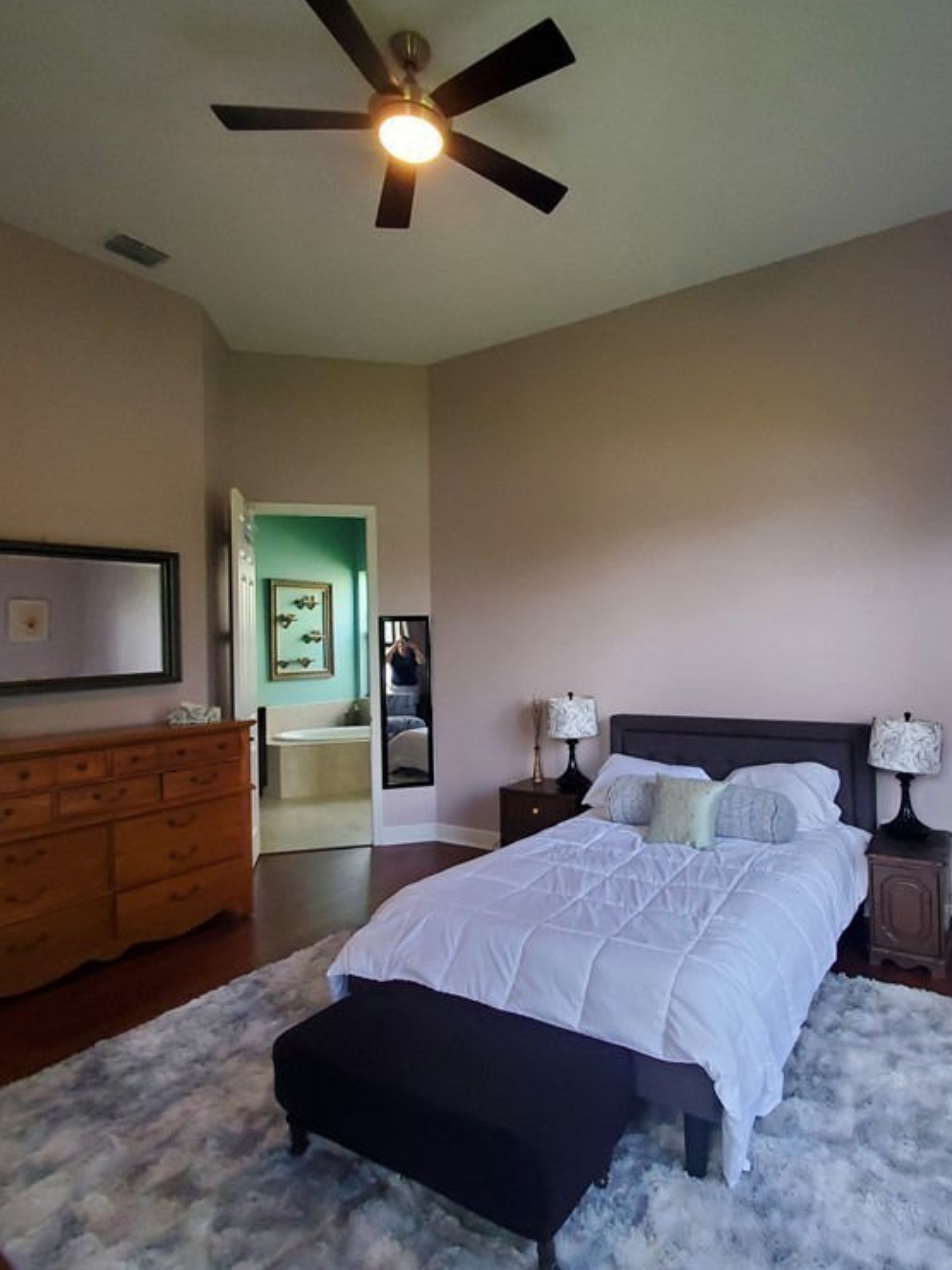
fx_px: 660
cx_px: 588
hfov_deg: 70.6
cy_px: 635
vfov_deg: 87.8
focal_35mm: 18
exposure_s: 1/60
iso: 400
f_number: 2.2
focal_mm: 1.8
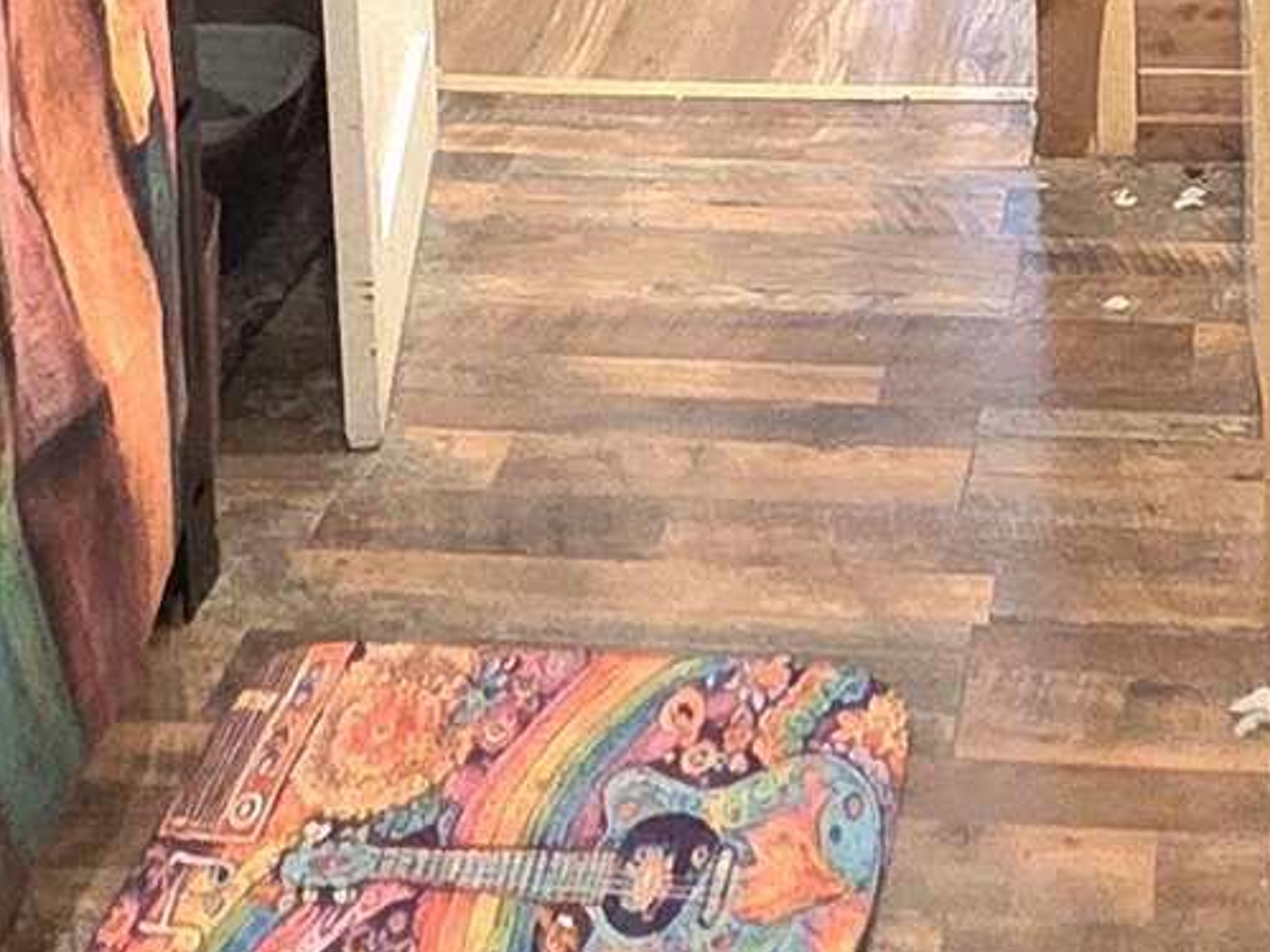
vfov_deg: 15.2
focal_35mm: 80
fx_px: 2934
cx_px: 853
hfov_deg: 24.3
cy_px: -906
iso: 640
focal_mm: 2.2
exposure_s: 1/60.2
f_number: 2.2
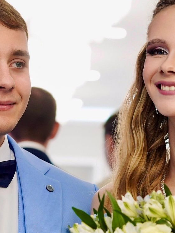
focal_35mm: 164
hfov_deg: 9.1
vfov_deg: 12.0
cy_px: 198
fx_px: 1105
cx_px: 58
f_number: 2.8
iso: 1250
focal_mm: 49.9
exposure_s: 1/200
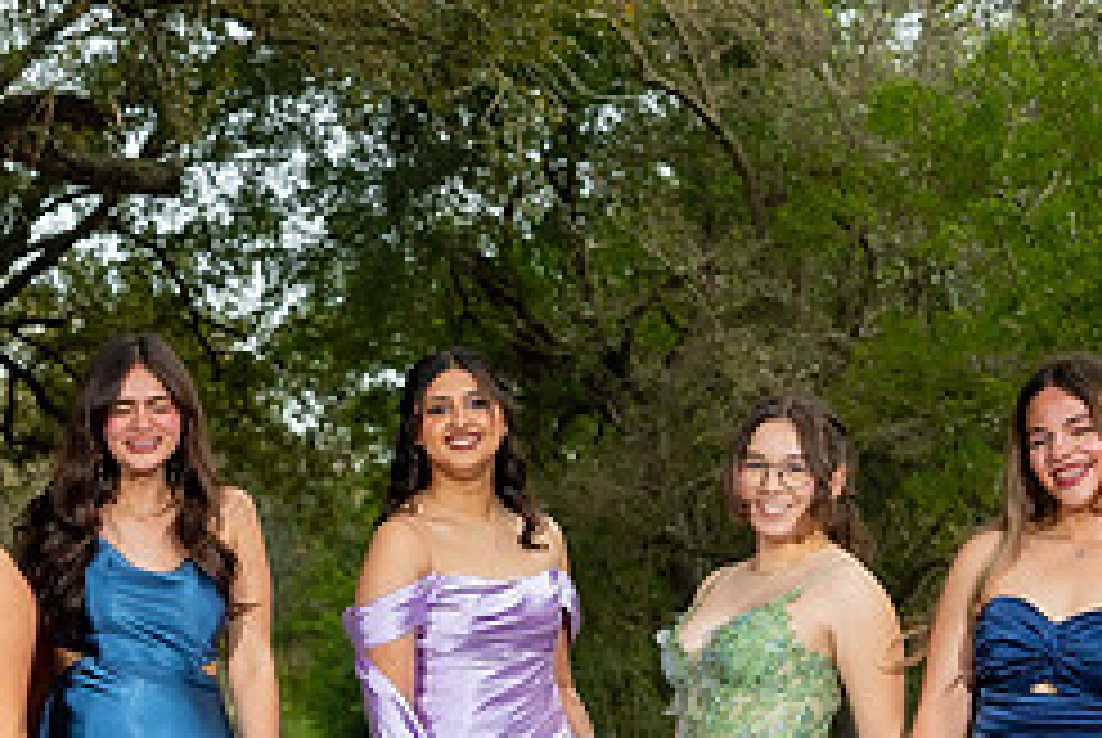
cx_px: 90
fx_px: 3770
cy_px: 866
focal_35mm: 123
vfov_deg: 11.0
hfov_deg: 16.4
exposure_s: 1/200
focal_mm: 35
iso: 250
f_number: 3.2
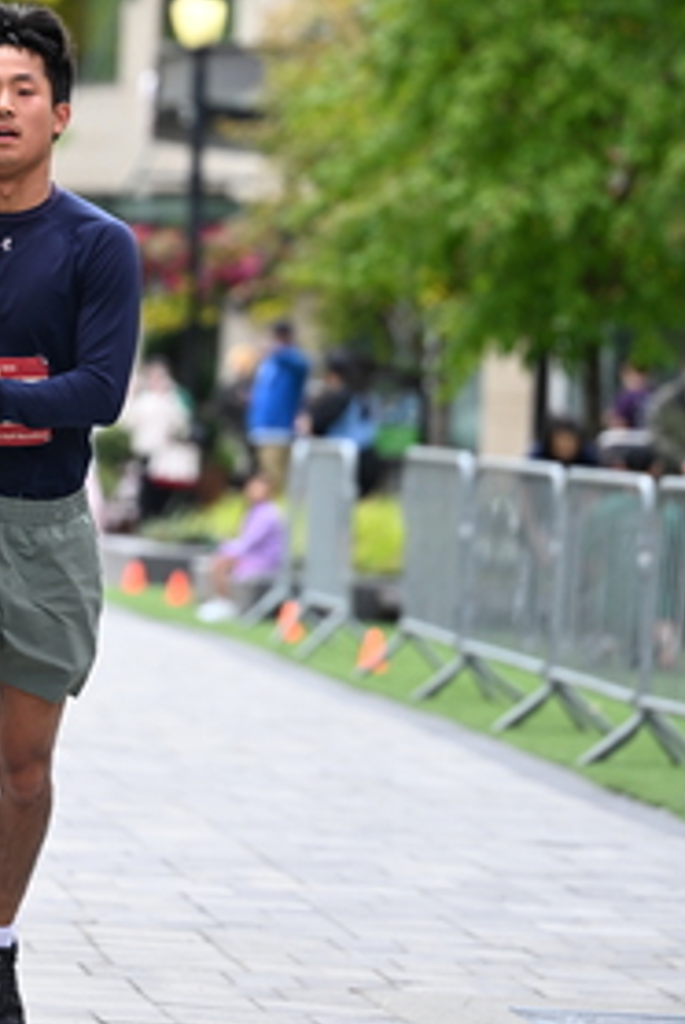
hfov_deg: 5.8
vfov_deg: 8.7
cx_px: 39
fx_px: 6747
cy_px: 232
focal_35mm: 237
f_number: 2.8
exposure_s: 1/2000
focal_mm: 120
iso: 640
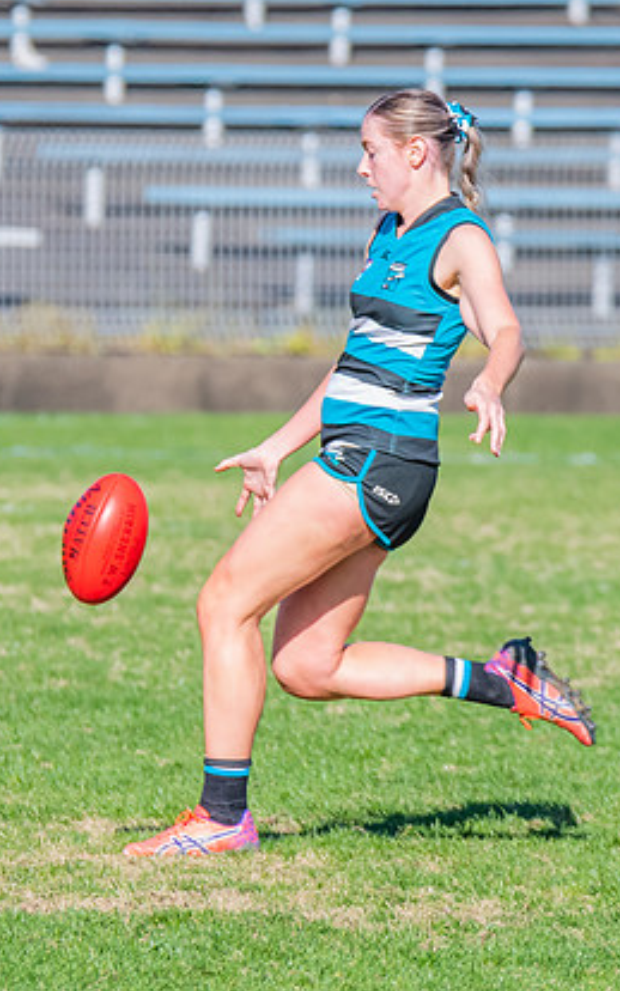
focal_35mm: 973
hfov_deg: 1.4
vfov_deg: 2.2
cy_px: 407
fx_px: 26287
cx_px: 148
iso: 800
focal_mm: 380
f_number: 9
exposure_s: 1/1600
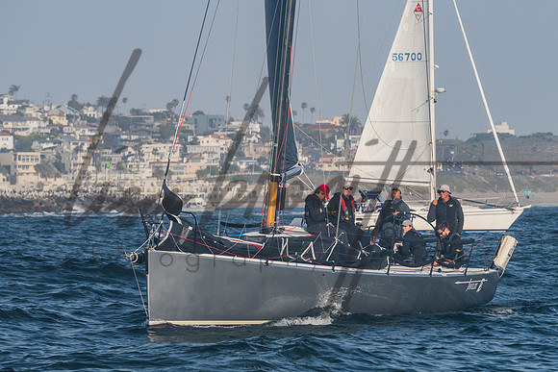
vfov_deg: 4.5
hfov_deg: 6.8
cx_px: 316
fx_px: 4722
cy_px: 186
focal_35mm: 305
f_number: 8
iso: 400
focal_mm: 200
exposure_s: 1/800
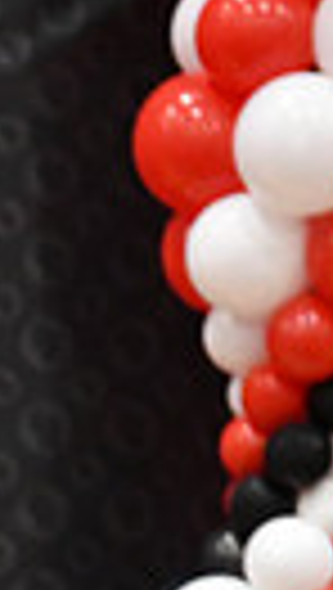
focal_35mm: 1181
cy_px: 862
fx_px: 18479
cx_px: -783
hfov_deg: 1.0
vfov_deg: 1.8
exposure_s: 1/800
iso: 5000
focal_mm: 170
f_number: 2.8
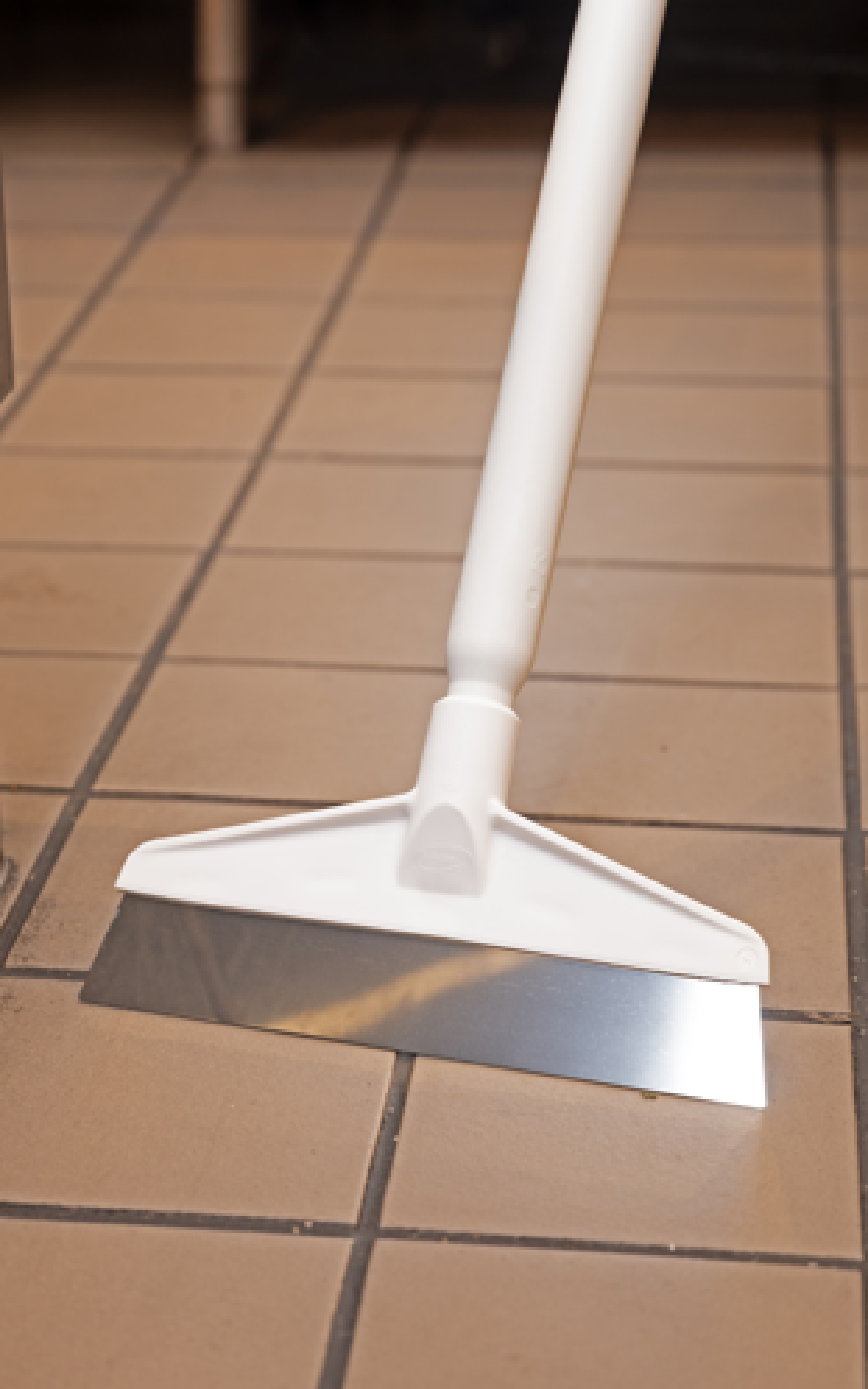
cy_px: 708
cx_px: 356
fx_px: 2840
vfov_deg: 27.5
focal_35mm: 75
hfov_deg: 17.4
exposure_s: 1/100
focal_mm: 61
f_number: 4
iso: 400
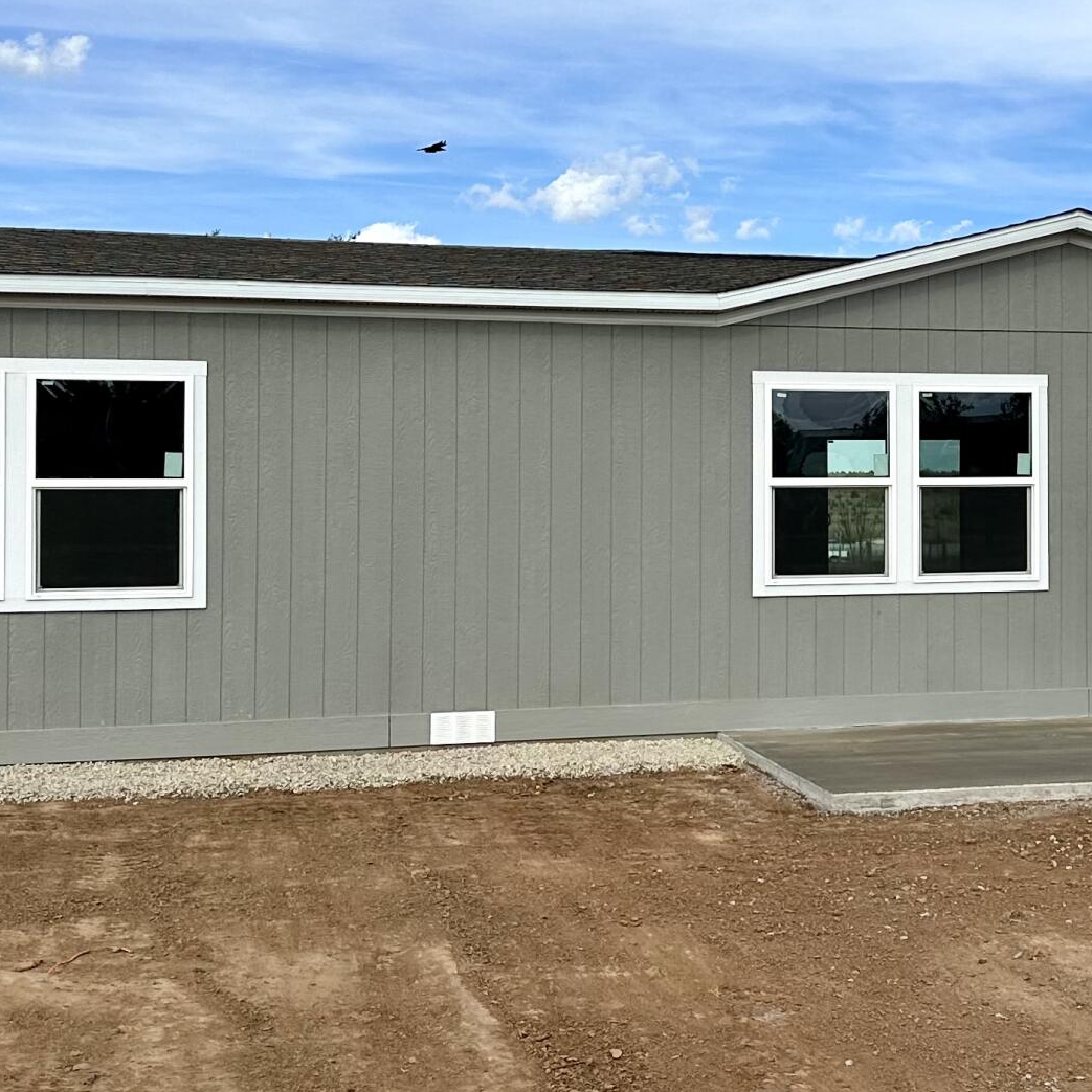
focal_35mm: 61
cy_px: 430
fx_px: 2177
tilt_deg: +1.3
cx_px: 948
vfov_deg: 28.1
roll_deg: -0.4
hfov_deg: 27.3
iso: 80
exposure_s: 1/5848
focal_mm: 6.86
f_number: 1.78
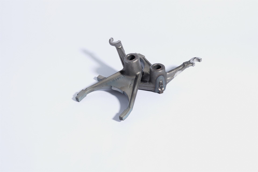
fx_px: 537
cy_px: 86
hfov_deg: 27.0
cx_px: 129
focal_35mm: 75
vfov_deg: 18.2
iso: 160
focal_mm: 50
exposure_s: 1/125
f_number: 8
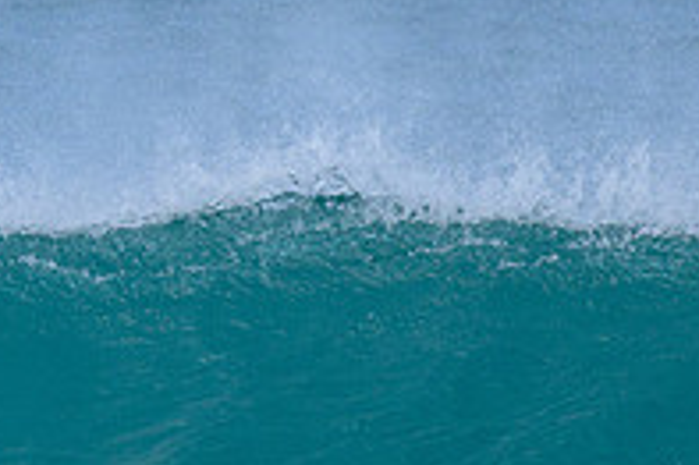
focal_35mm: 3242
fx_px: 62895
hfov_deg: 0.6
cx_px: -380
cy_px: 520
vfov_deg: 0.4
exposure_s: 1/2000
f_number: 6.3
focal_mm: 800
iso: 500
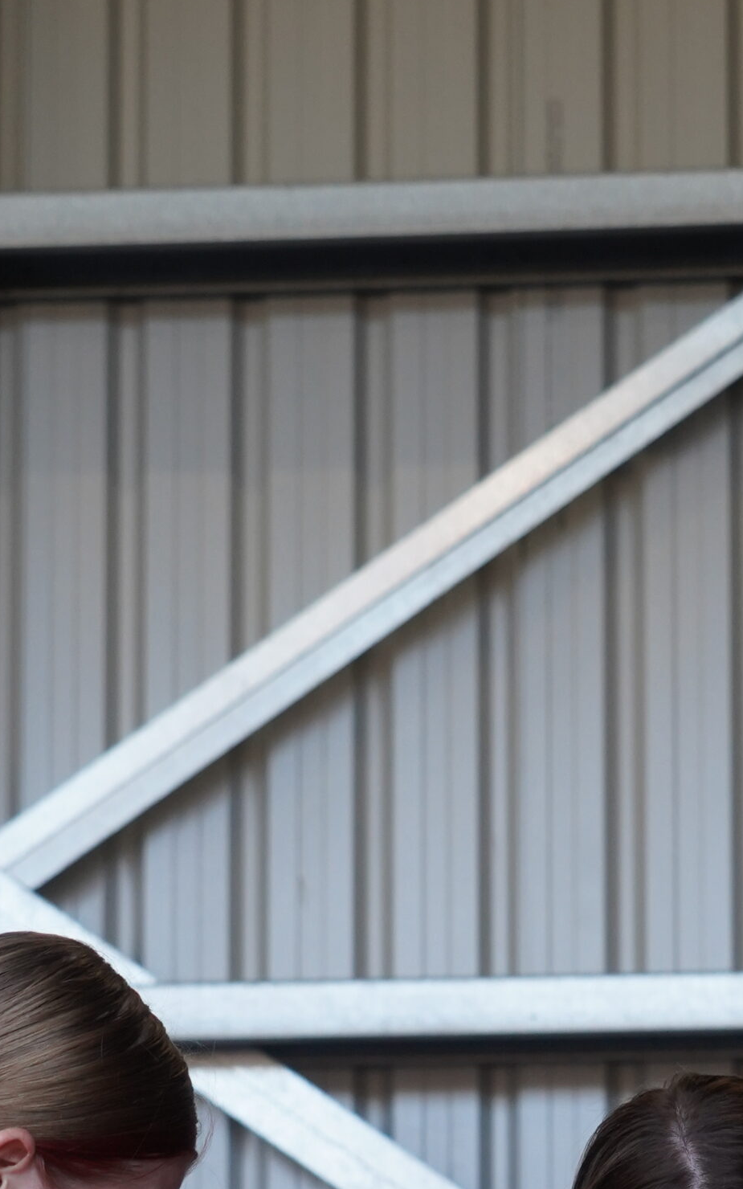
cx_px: 390
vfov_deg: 13.1
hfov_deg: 8.4
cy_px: 1409
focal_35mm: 156
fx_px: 5054
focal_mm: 59
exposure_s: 1/250
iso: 1000
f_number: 5
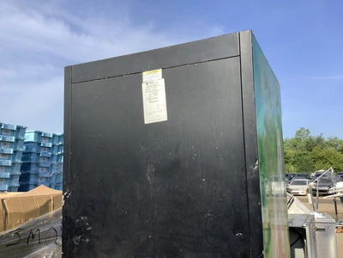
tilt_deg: +7.7
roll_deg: +0.5
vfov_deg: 45.4
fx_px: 307
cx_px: 172
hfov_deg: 58.4
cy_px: 129
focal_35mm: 31
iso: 25
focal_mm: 3.3
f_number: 2.4
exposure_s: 1/1335
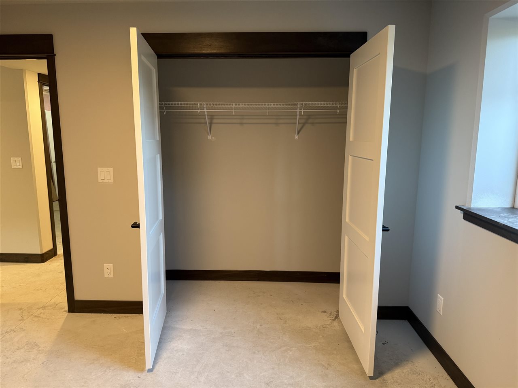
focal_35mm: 24
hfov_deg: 71.6
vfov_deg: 56.8
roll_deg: +0.6
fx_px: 359
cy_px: 194
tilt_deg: -5.5
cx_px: 259
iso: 200
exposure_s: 1/60
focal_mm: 6.76
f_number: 1.78
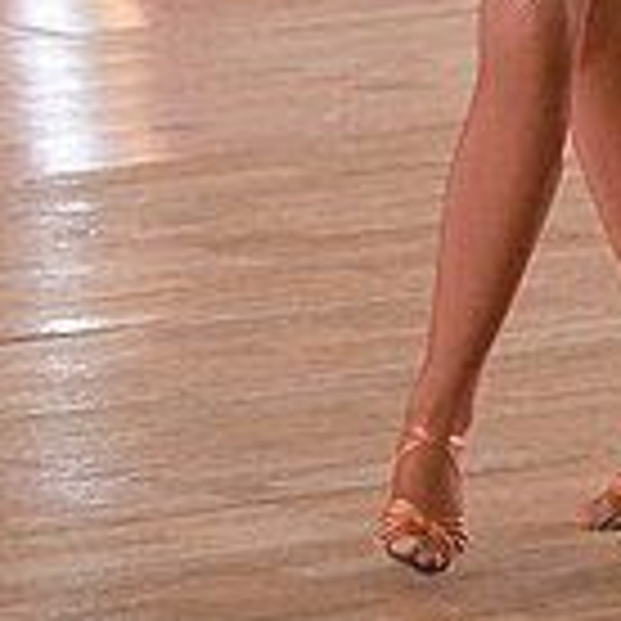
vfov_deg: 2.8
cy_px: -436
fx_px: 12645
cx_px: 727
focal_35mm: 623
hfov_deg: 2.8
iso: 3200
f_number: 5.6
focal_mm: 175
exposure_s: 1/400
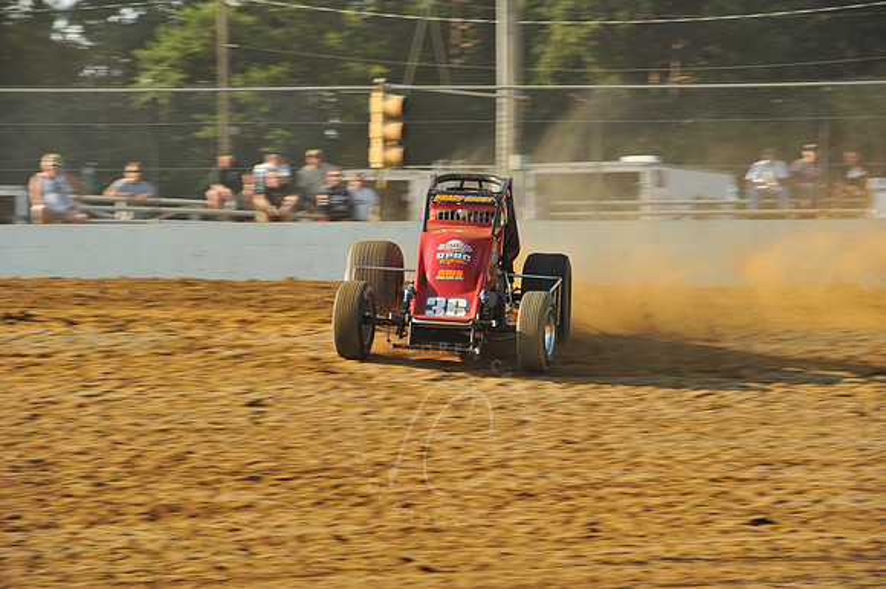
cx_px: 443
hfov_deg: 10.6
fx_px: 4796
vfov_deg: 7.0
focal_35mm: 195
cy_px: 294
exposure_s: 1/320
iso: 400
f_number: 9
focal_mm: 195
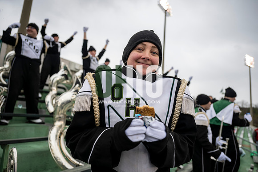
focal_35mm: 24
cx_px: 129
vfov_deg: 53.2
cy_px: 86
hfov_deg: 73.7
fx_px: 172
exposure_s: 1/500
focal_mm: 24
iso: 160
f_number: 2.8
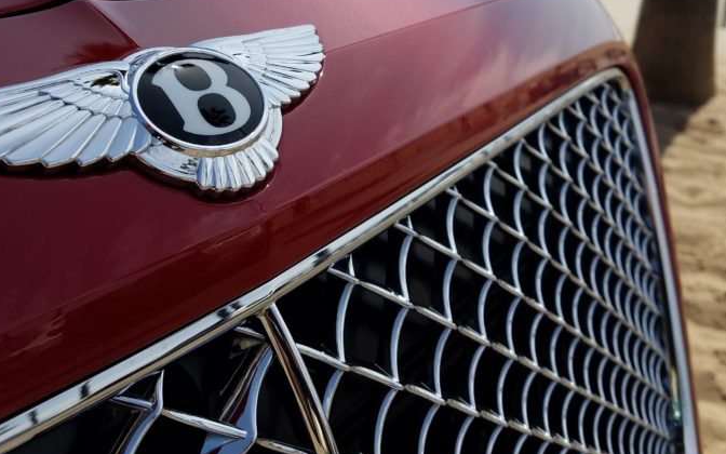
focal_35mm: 42
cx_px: 319
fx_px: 831
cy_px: 71
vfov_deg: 29.6
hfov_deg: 47.1
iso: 50
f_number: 1.7
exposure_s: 1/3496
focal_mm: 4.2
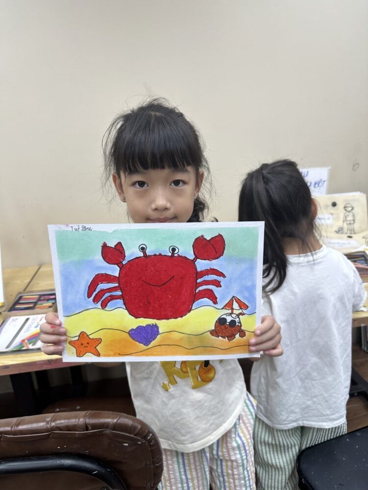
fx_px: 340
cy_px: 245
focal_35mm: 24
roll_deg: +3.1
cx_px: 184
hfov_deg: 56.8
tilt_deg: -17.1
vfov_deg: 71.6
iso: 64
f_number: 1.78
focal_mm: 6.86
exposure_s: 1/100
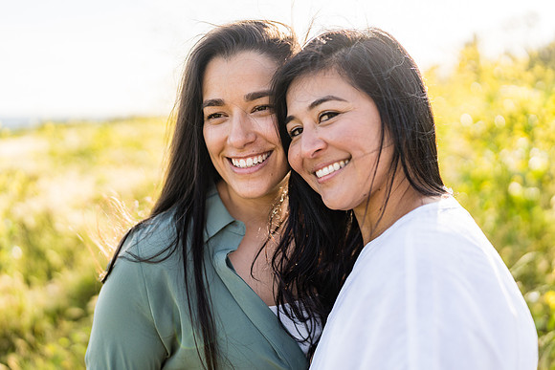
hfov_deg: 54.4
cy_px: 185
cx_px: 278
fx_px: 540
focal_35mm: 35
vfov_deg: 37.9
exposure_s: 1/3200
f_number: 1.4
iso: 100
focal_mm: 35
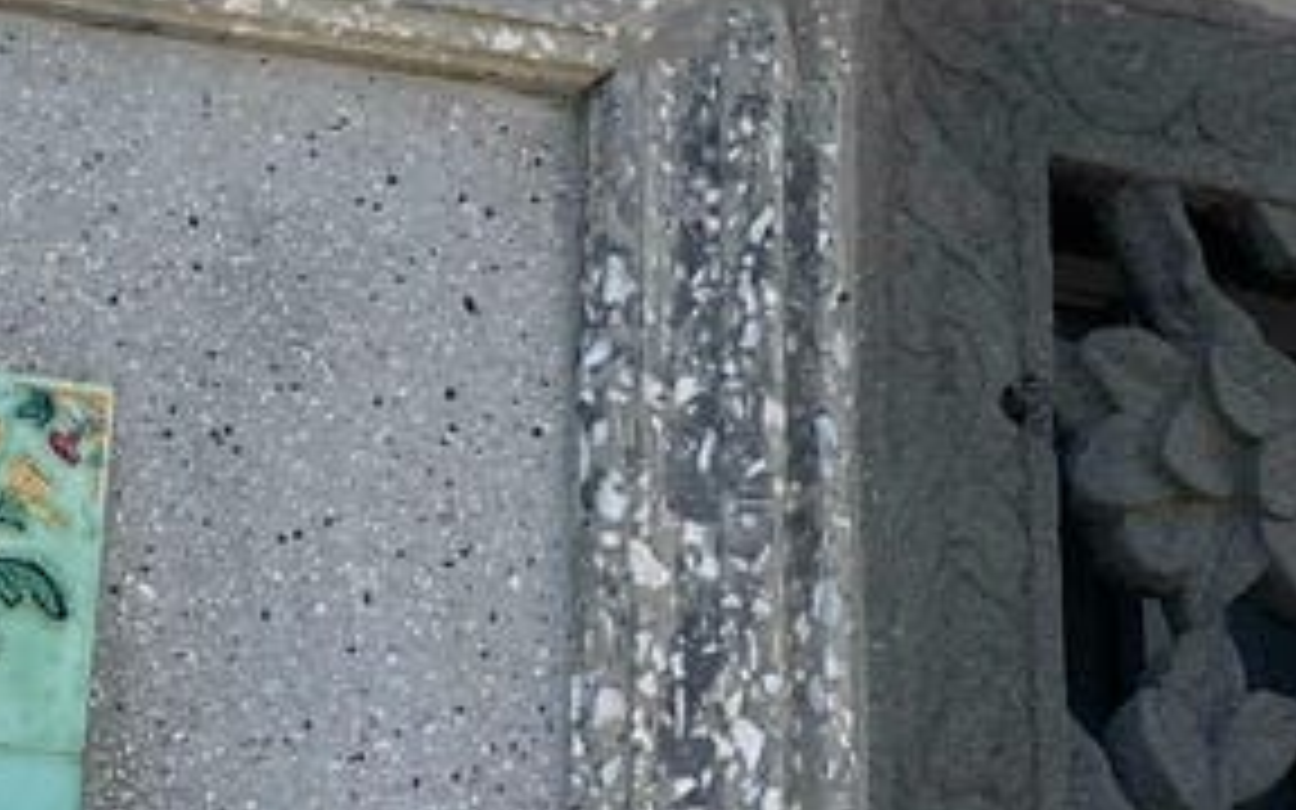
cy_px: -544
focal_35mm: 115
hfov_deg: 17.9
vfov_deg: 10.8
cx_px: 1161
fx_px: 4062
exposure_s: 1/1176
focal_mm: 4.25
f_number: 1.8
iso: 25
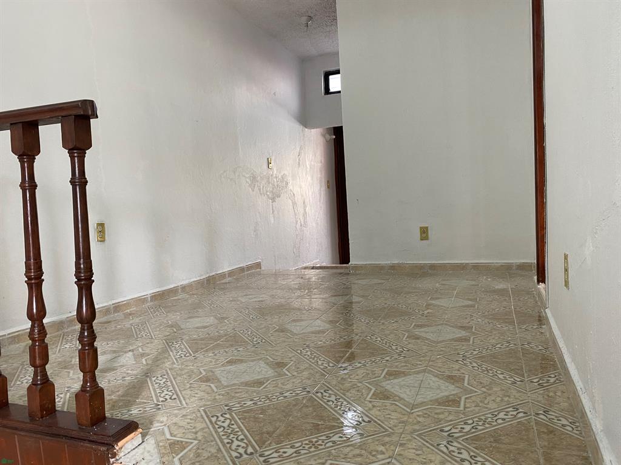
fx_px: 466
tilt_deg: -2.7
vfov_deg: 53.1
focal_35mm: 26
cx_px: 310
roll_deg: +2.8
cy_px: 232
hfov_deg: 67.3
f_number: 1.8
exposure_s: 1/60
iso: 160
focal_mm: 4.25
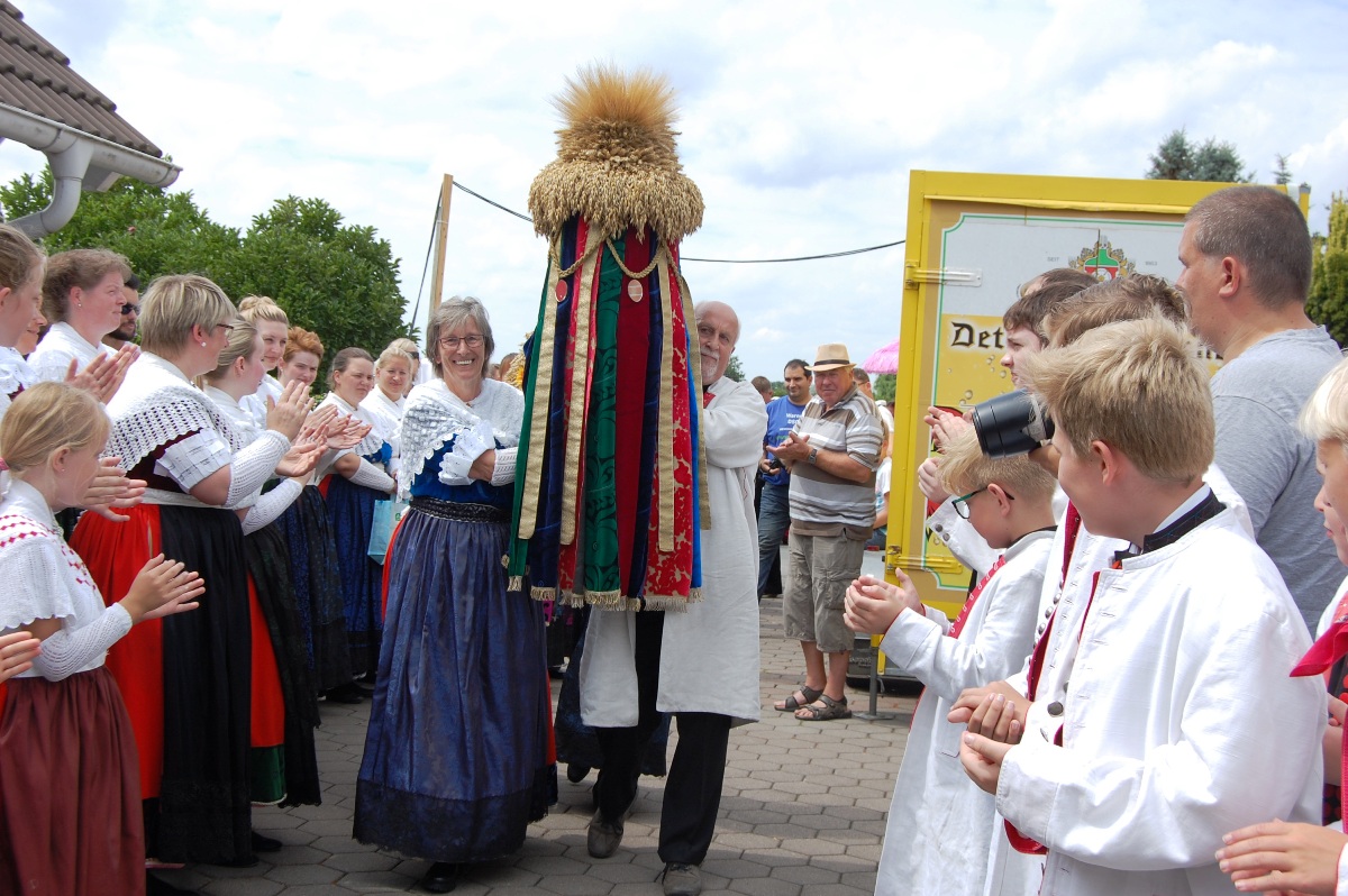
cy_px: 448
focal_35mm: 46
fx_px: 1740
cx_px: 674
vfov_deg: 28.9
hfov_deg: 42.4
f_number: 8
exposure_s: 1/250
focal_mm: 31
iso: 200
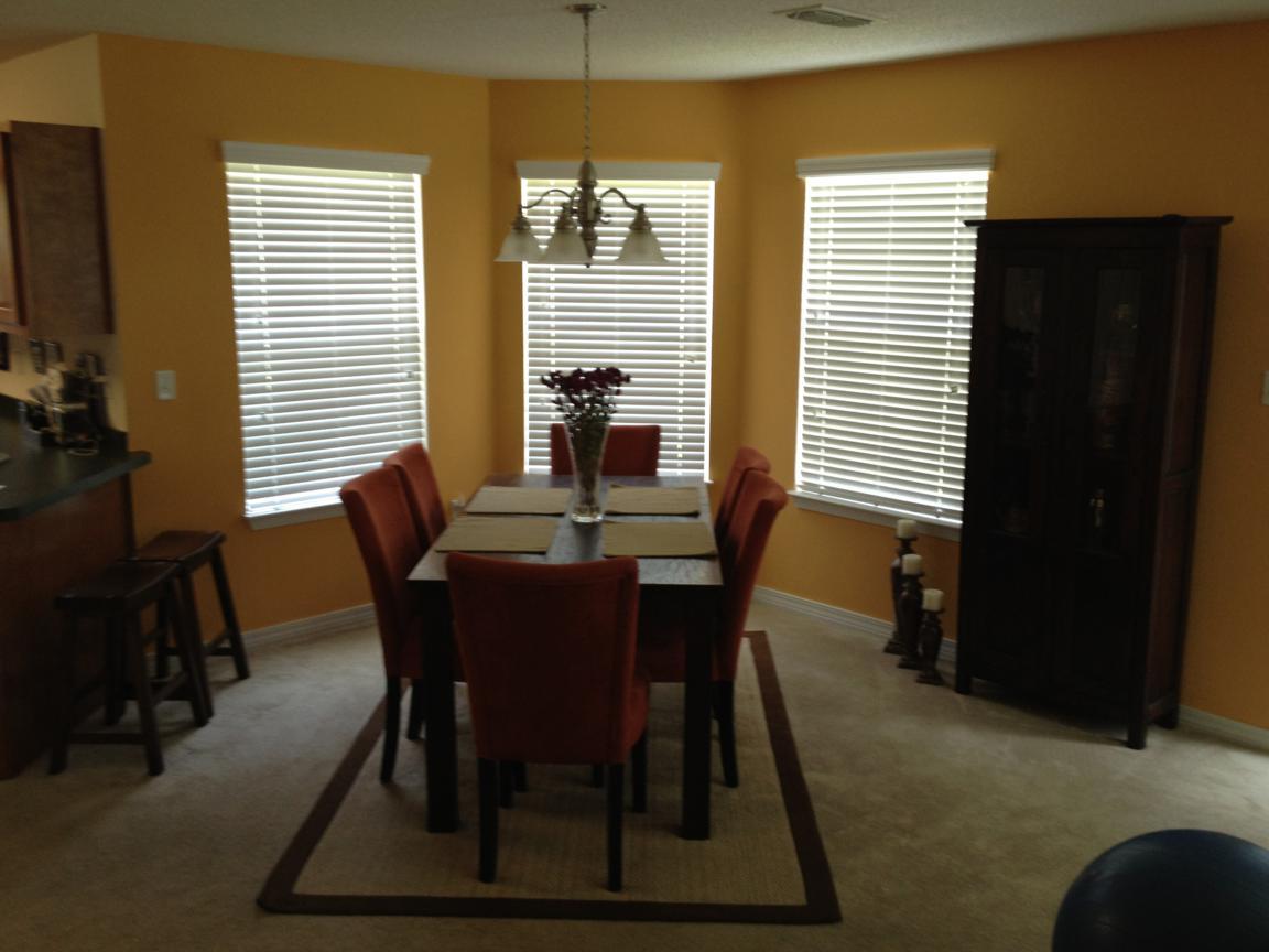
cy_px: 476
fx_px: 1283
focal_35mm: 35
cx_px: 634
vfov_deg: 40.7
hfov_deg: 52.6
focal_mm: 4.28
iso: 80
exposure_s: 1/20
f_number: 2.4
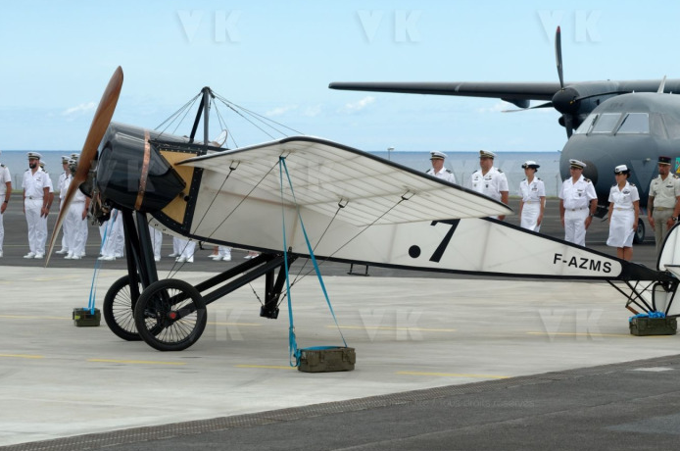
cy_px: 206
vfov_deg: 11.3
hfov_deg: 16.9
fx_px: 2281
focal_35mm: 121
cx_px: 390
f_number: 5.6
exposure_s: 1/800
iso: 200
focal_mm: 70
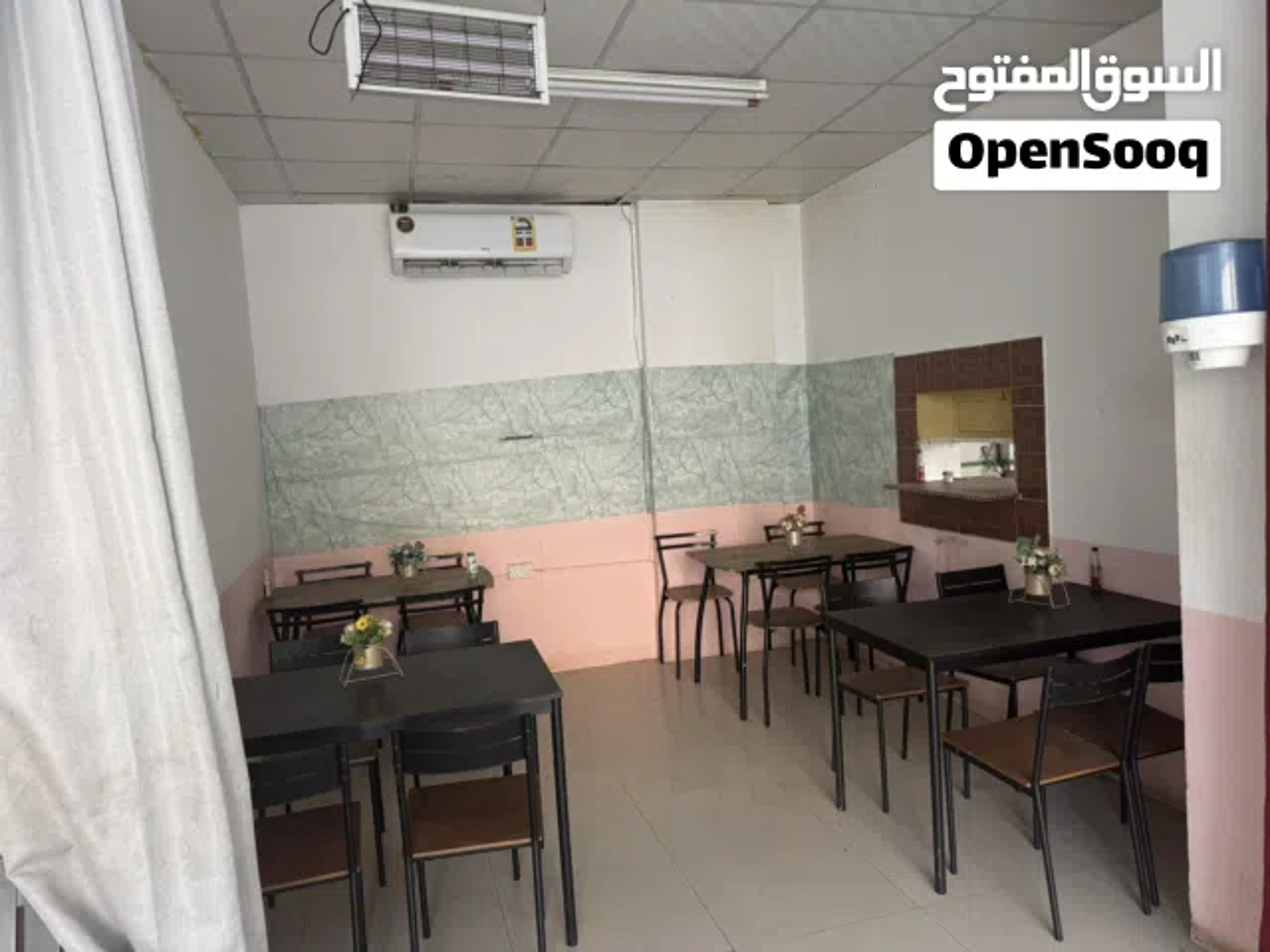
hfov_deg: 71.6
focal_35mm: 24
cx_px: 635
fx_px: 881
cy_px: 476
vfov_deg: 56.8
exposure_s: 1/60
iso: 250
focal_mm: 6.76
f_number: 1.78
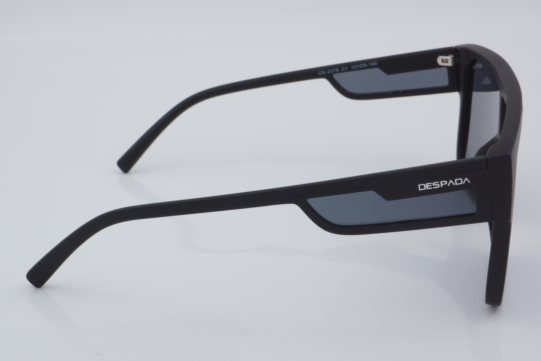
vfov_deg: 18.2
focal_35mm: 75
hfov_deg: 27.0
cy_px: 180
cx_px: 270
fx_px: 1127
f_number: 32
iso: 100
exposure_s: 1/4
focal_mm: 50
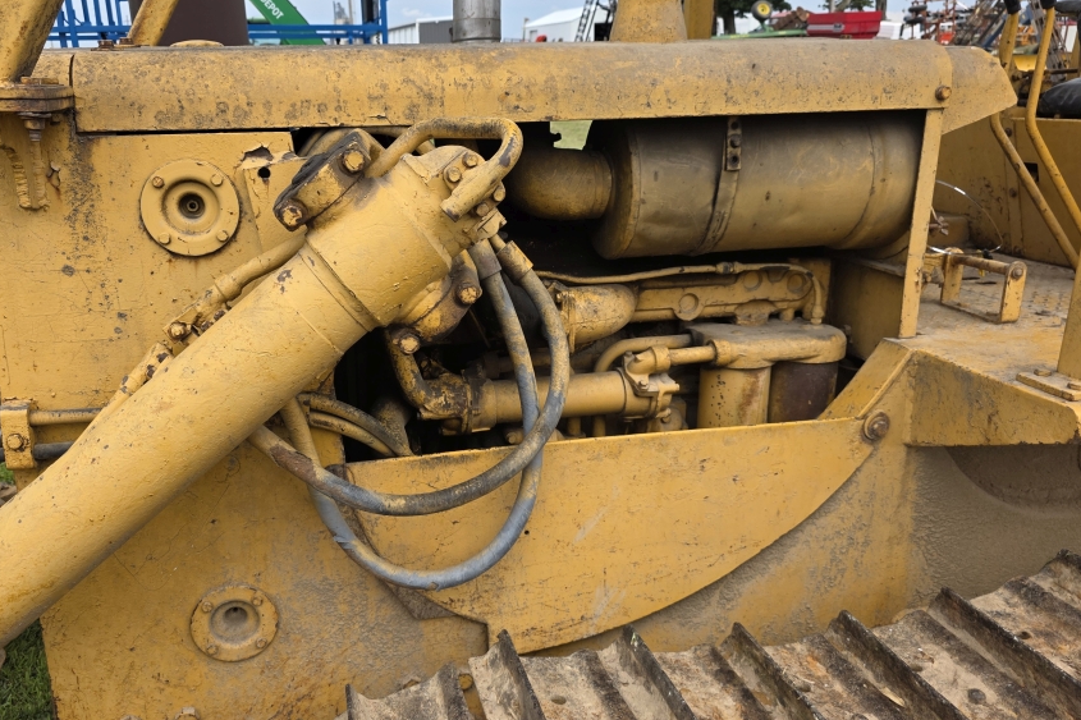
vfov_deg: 44.9
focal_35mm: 29
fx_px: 871
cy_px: 349
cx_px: 459
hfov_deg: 63.3
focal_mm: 6.3
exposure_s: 1/4333
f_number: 1.7
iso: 80
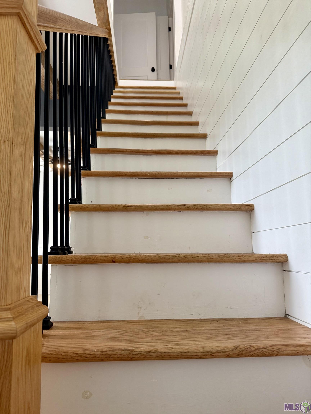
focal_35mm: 24
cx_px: 156
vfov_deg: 71.6
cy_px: 207
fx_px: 287
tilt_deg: +8.8
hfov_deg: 56.8
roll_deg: +1.2
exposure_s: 1/120
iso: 200
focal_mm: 6.76
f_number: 1.78
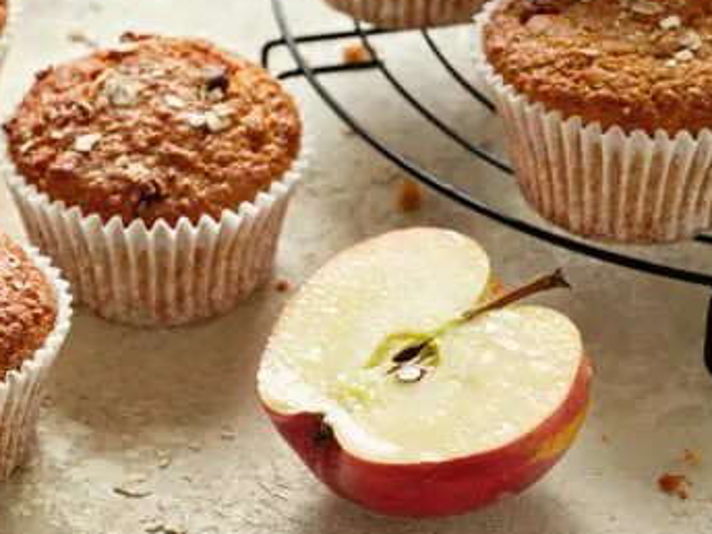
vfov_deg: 8.4
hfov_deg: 11.1
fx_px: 3641
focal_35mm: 177
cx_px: 172
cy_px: 135
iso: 400
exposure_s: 1/15
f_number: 11
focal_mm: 120
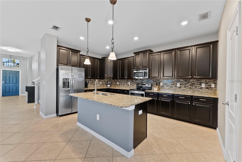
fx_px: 94
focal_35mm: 14
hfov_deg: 104.2
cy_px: 81
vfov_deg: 81.3
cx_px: 121
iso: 250
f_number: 7.1
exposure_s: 1/1.25
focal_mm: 14
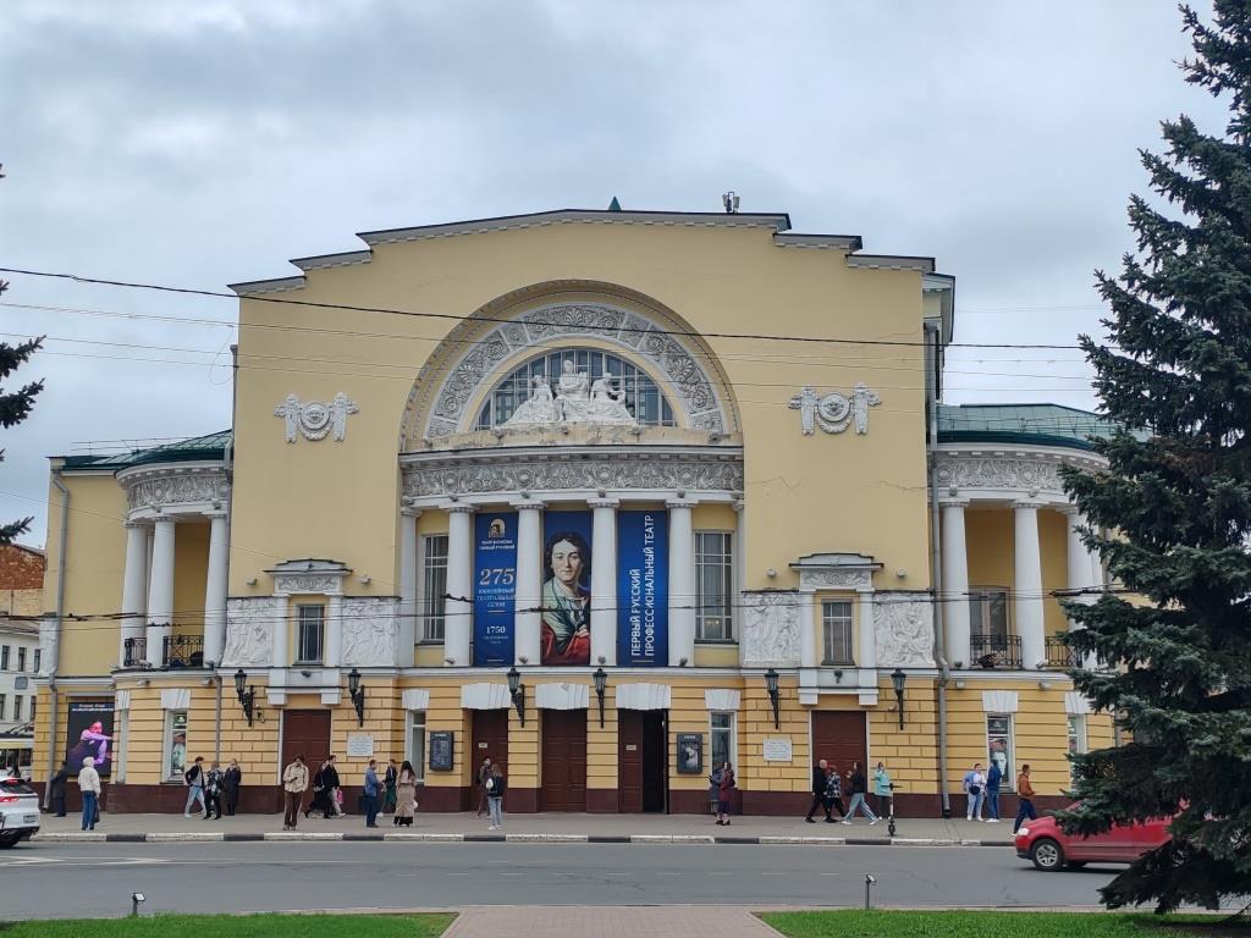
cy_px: 469
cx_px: 626
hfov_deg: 35.5
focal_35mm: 54
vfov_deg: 27.0
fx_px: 1952
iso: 50
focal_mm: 6.12
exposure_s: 1/160
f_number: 1.9
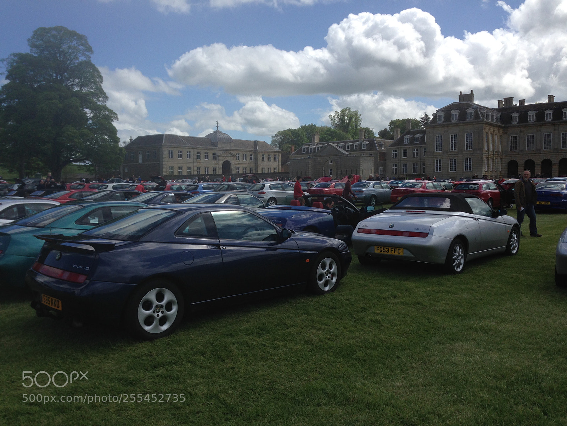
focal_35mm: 33
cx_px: 284
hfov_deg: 55.4
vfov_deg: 42.9
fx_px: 541
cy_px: 213
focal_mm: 4.12
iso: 50
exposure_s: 1/2262
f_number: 2.4
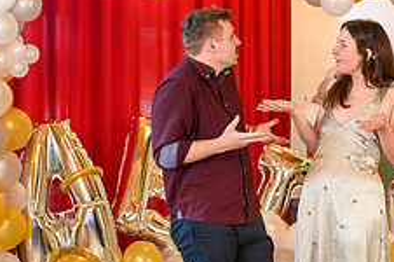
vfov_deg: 15.1
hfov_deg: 22.4
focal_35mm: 90
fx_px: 984
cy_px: 134
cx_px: 298
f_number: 3.5
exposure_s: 1/100
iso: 1250
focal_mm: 35
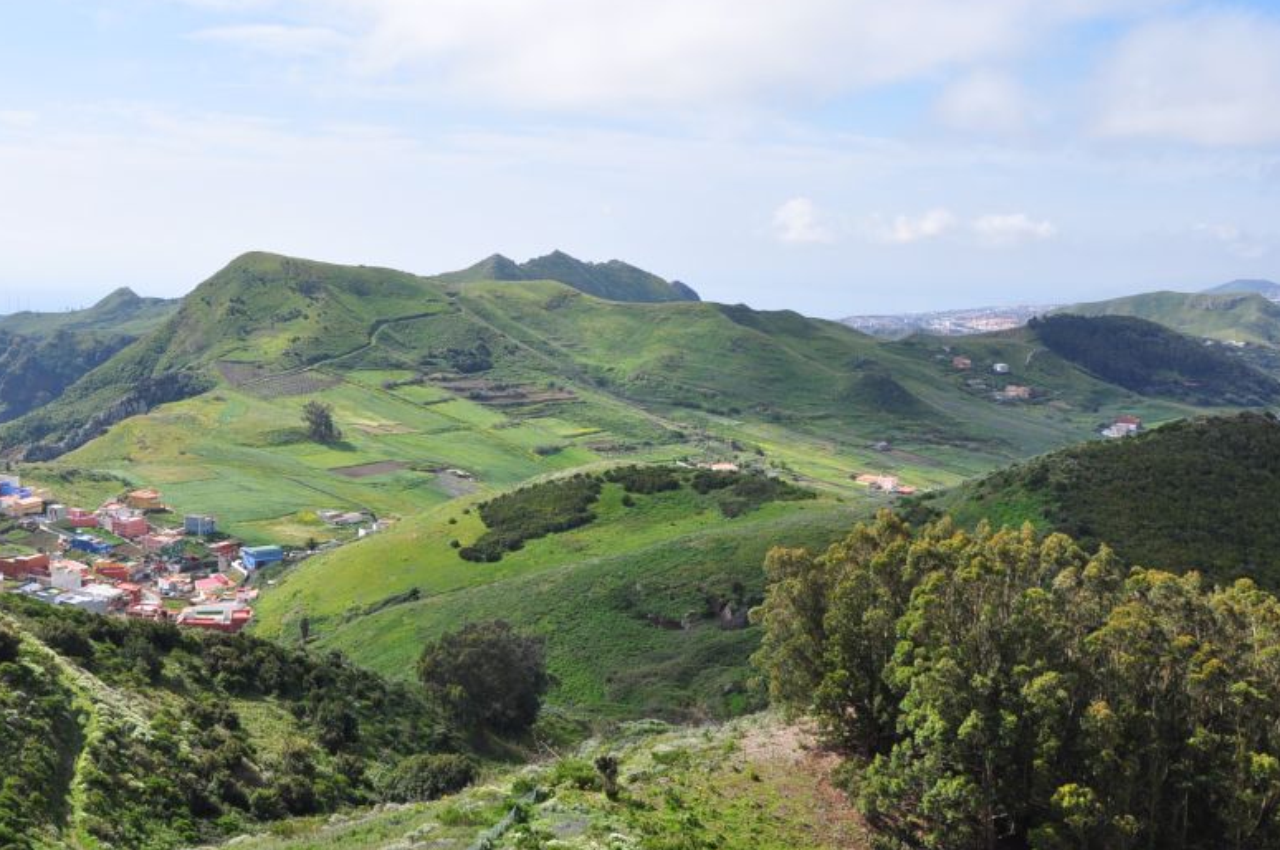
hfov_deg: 46.6
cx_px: 521
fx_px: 1479
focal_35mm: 42
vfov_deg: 31.9
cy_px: 329
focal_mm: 21
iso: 200
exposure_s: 1/320
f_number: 10
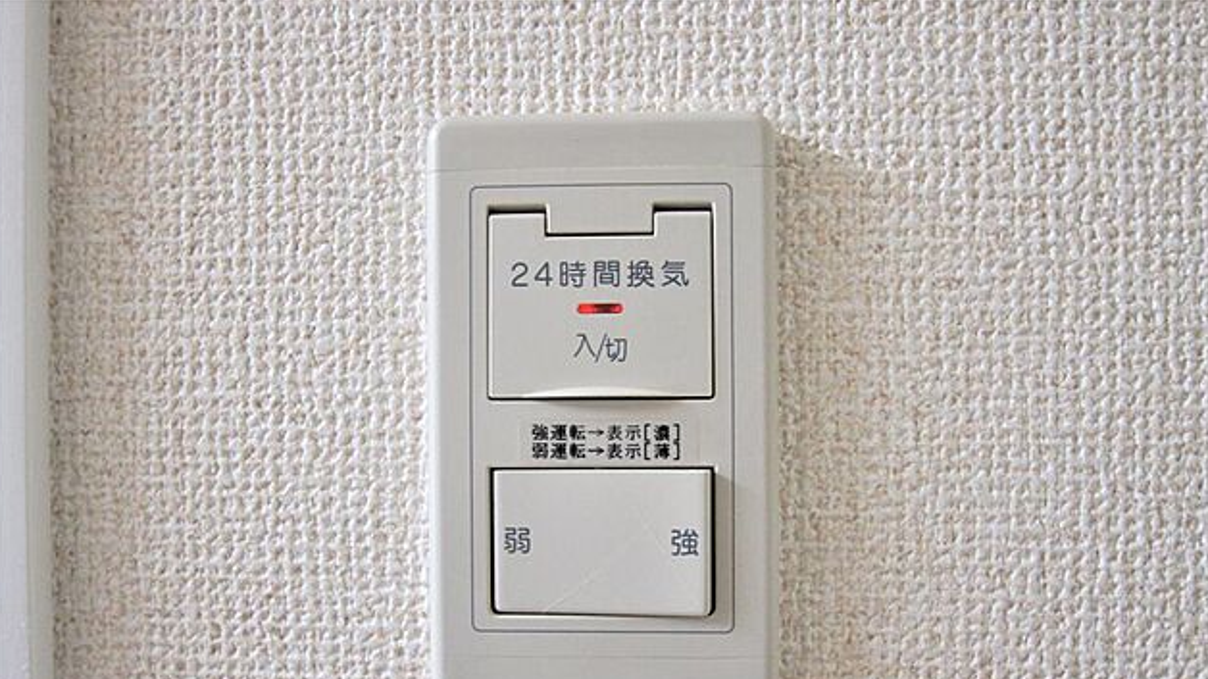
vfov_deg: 36.5
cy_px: 408
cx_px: 610
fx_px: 1025
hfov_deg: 61.0
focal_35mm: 32
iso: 500
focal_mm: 20
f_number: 4.5
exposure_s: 1/40
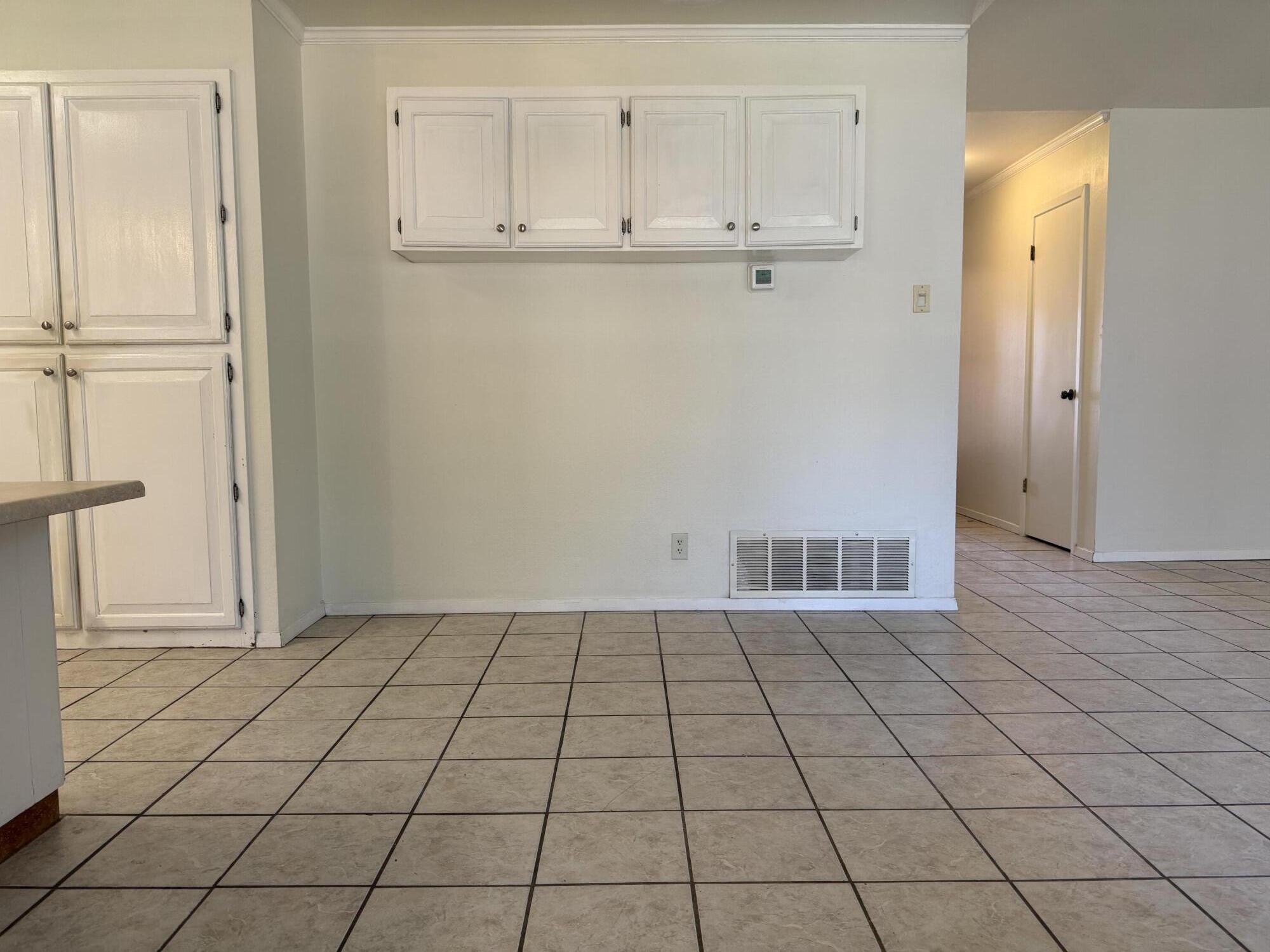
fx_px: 881
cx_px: 635
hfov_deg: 71.6
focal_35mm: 24
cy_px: 476
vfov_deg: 56.8
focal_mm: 6.76
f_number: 1.78
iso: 160
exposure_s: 1/120
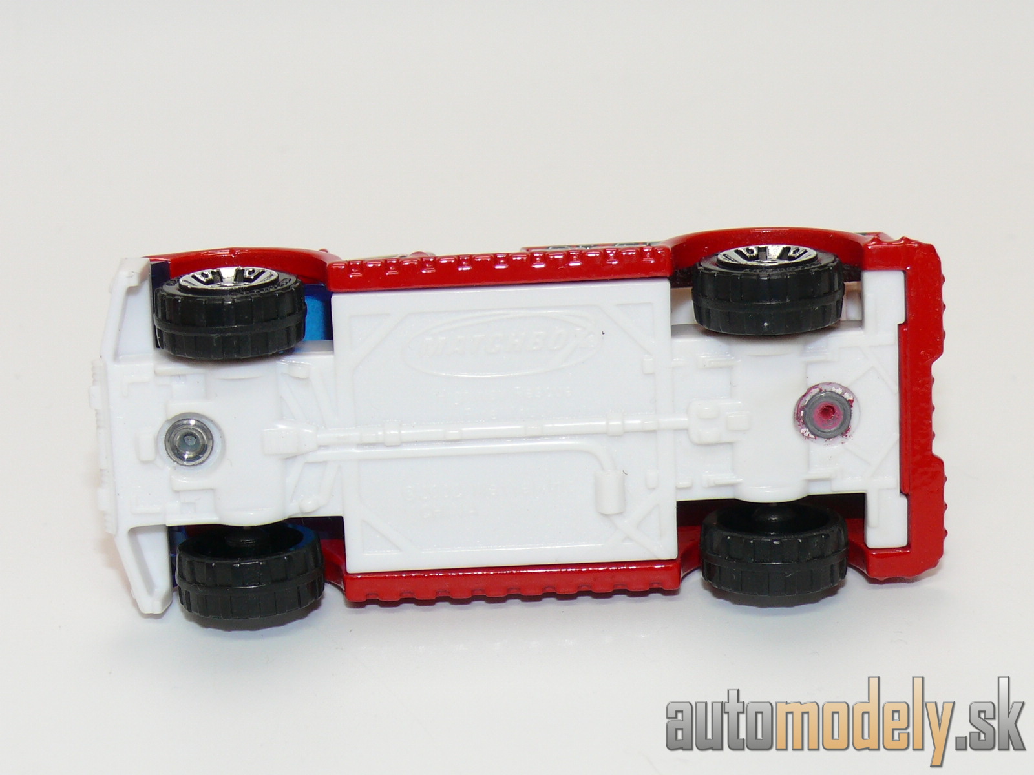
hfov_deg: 19.1
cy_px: 388
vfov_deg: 14.4
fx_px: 3077
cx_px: 517
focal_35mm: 103
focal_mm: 13.4
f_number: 4
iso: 100
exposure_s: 1/30
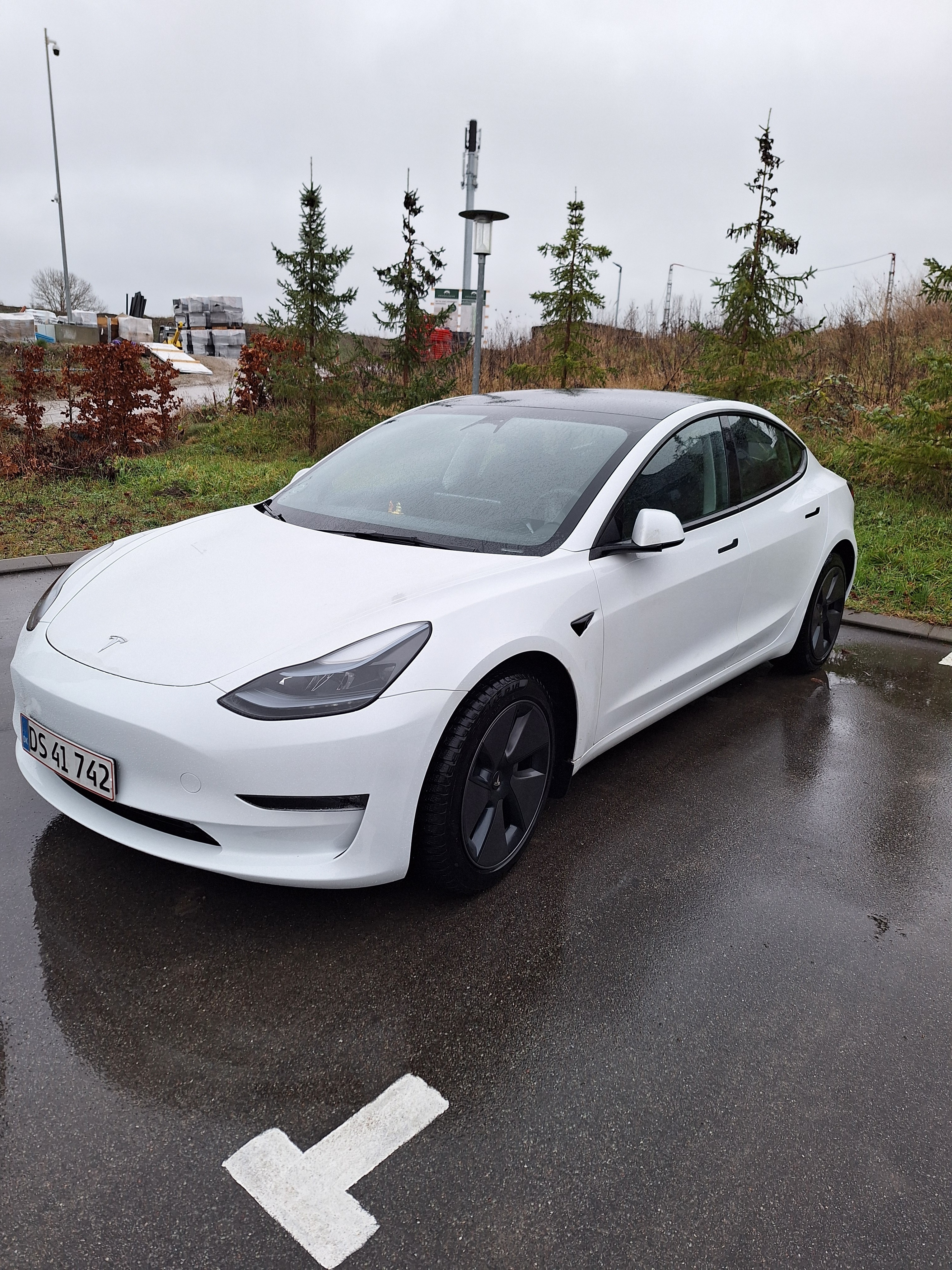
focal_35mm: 23
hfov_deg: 58.9
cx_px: 476
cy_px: 635
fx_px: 843
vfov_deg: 73.9
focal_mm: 5.54
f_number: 1.8
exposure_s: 1/100
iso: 80
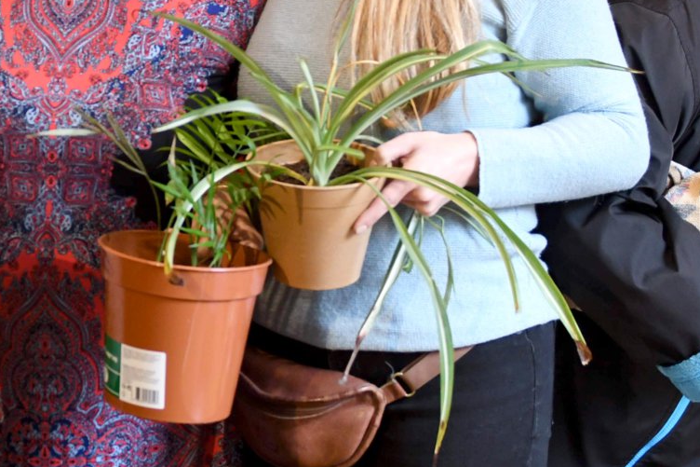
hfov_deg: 17.9
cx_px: -47
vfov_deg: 12.4
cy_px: 137
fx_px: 2145
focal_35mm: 110
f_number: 2.8
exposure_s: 1/60
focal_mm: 27
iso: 1000
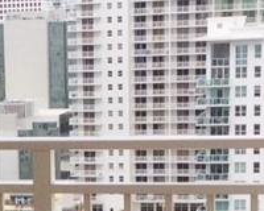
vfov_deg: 9.5
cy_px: 251
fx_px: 1250
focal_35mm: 160
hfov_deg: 11.8
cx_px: -48
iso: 32
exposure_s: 1/233
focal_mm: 3.3
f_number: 2.4
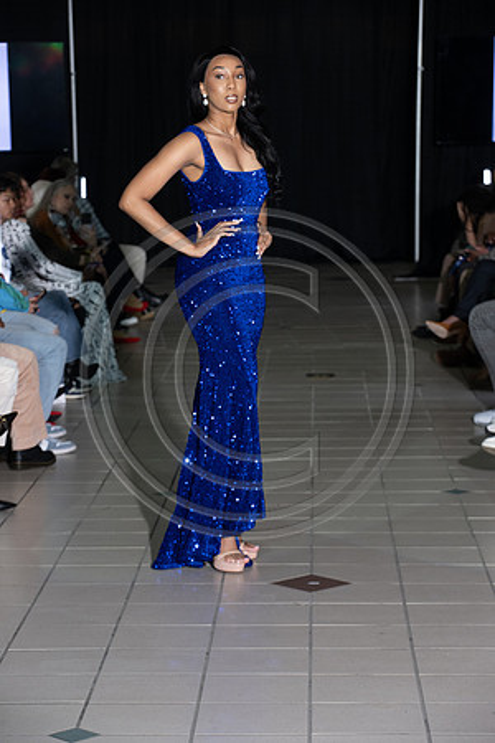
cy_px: 372
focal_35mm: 105
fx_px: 2165
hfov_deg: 13.0
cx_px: 248
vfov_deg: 19.5
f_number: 5.6
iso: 1250
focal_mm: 105
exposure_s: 1/160
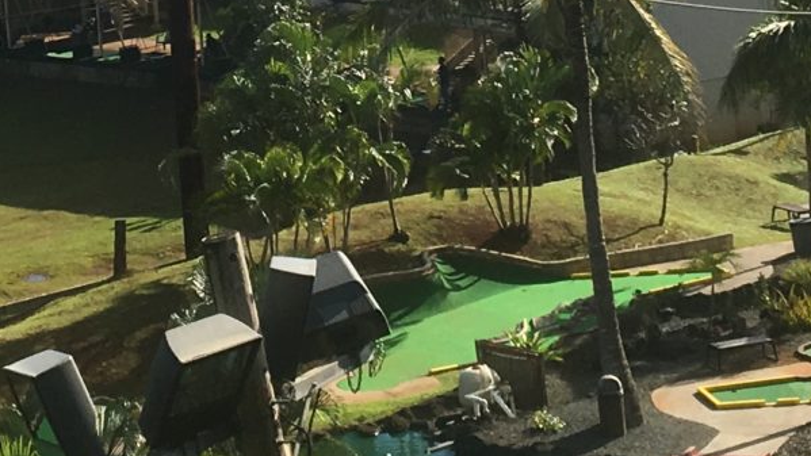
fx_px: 2903
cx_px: 215
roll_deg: +3.2
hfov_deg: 15.8
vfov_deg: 8.8
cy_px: -246
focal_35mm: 135
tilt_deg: -2.4
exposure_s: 1/1425
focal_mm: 4.15
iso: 25
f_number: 2.2
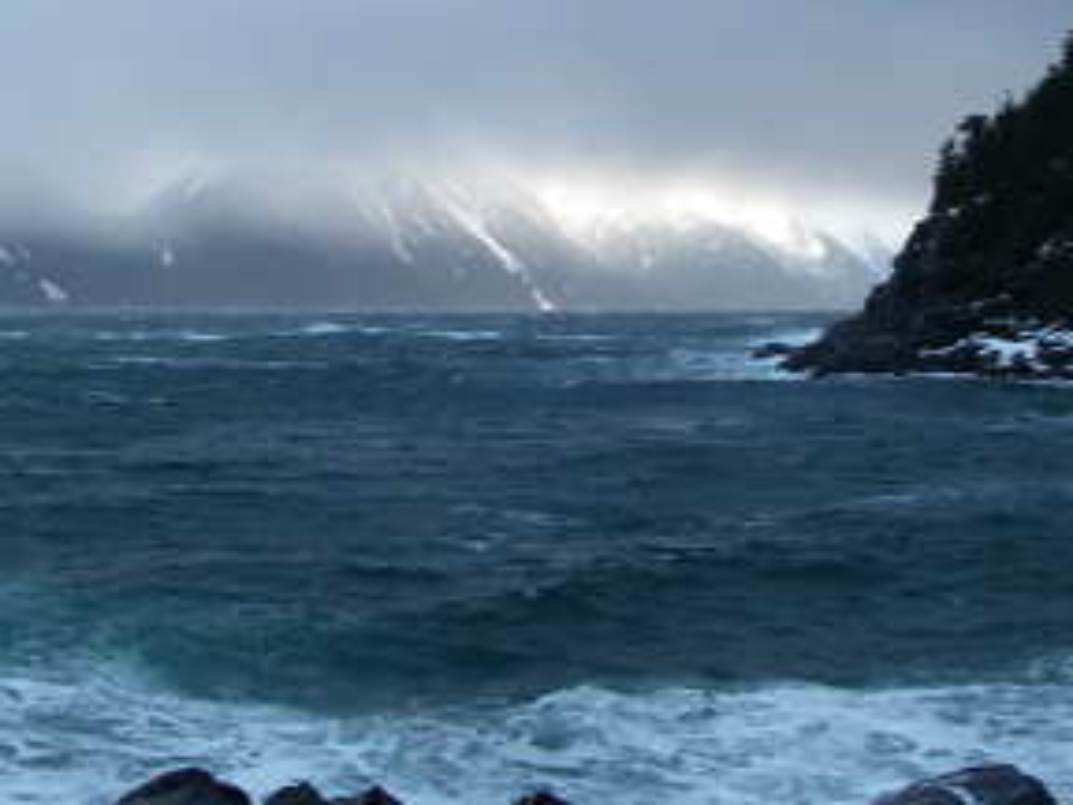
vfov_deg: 22.1
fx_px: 2046
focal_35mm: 66
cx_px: 544
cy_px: 252
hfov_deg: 29.4
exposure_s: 1/50
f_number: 3.3
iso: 64
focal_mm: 6.3
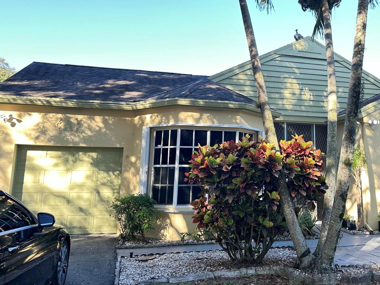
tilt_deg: +11.4
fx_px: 384
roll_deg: -1.4
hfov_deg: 51.5
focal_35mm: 35
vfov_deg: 40.3
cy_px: 101
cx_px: 257
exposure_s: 1/199
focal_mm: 6.86
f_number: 1.78
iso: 80
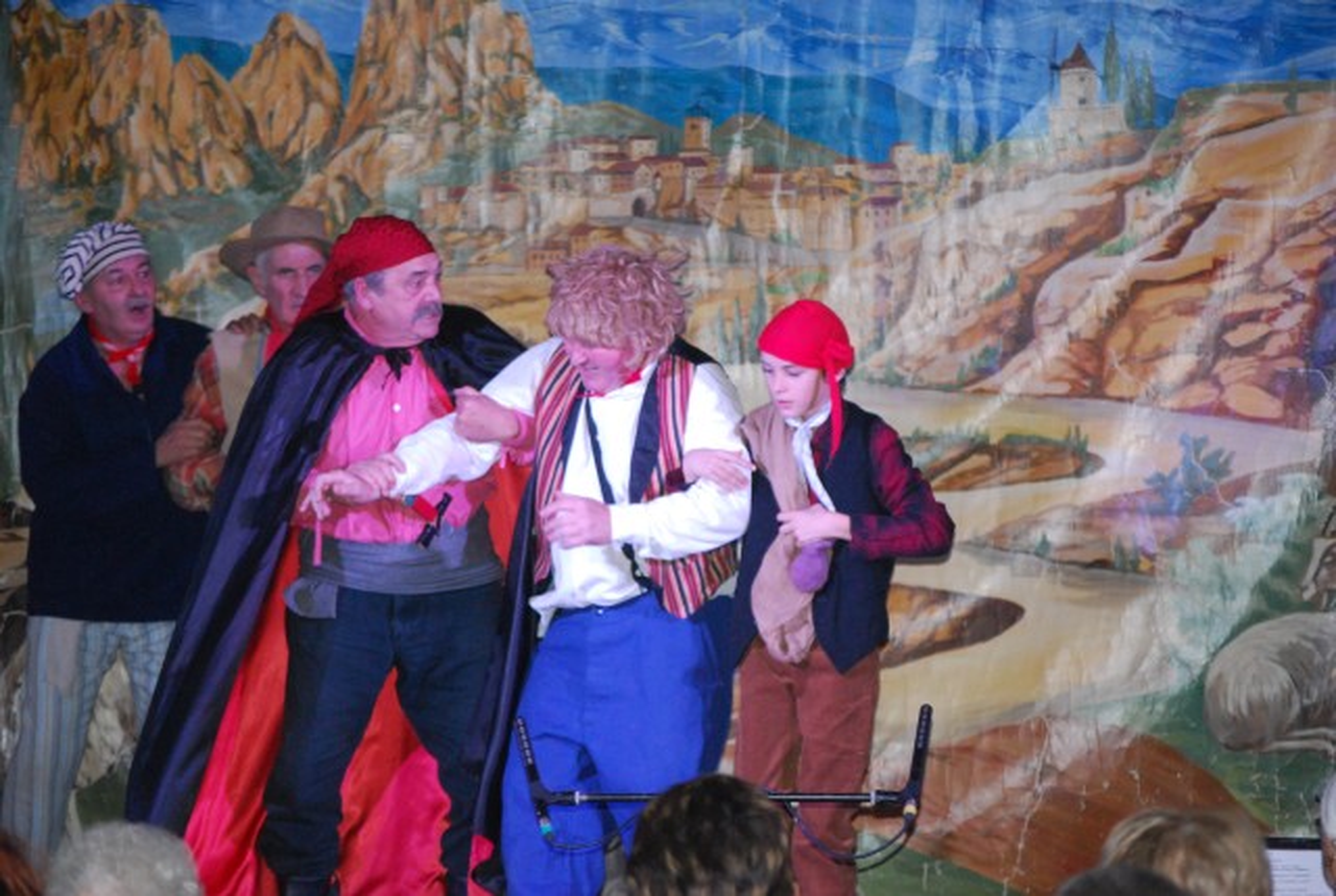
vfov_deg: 10.0
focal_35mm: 138
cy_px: 448
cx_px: 668
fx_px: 5130
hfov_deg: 14.8
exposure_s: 1/60
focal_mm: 92
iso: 1250
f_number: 4.5
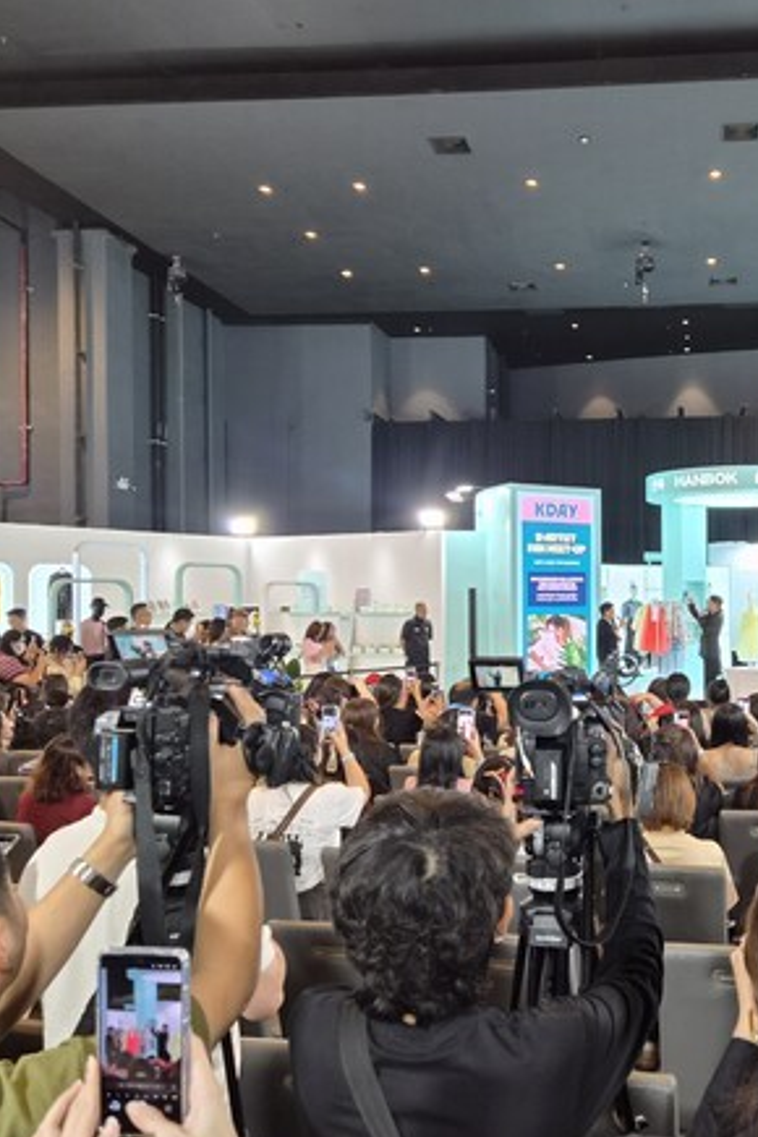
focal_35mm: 33
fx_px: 1042
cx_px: 614
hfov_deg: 38.4
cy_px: 585
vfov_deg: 57.2
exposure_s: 1/100
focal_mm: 5.4
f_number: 1.8
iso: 100
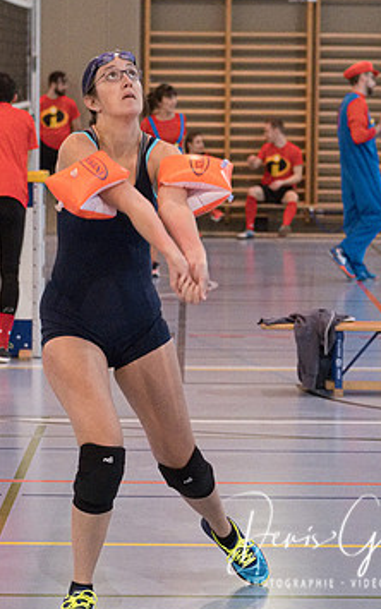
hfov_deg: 8.4
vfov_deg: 13.3
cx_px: 204
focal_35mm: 157
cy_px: 238
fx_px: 2607
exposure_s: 1/400
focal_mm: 54.1
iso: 6400
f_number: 2.8
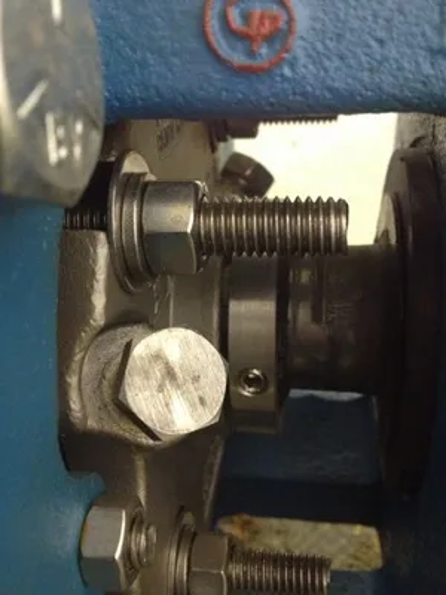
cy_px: 298
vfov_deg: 52.6
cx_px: 223
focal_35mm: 35
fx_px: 601
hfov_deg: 40.7
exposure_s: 1/15
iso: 640
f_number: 2.4
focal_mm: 4.28
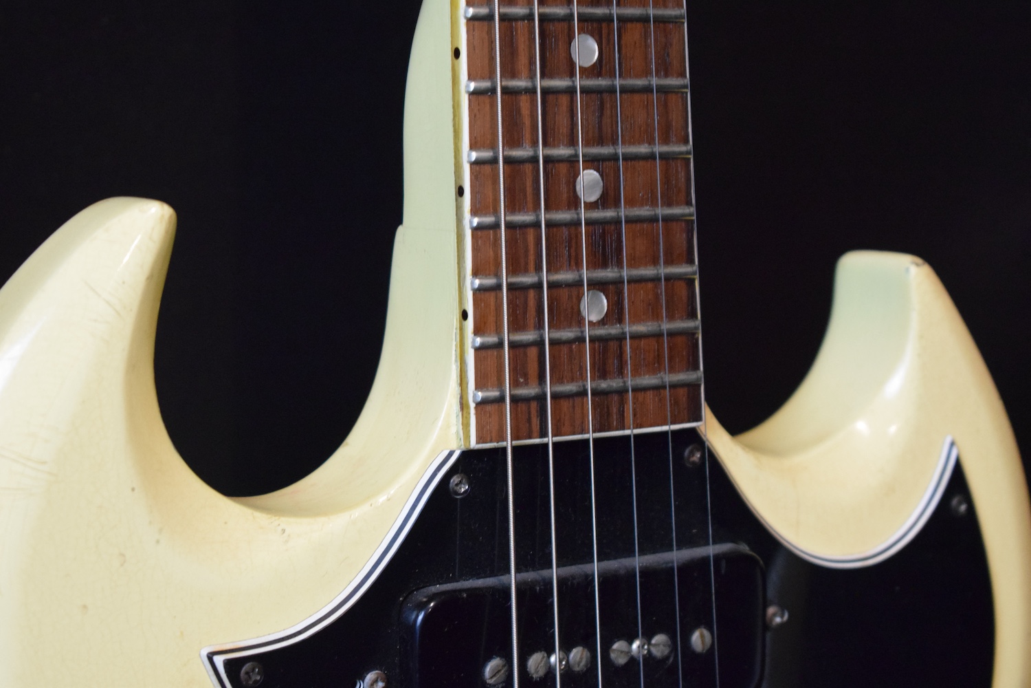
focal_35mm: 82
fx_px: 2363
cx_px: 516
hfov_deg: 24.6
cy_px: 344
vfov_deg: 16.6
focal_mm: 55
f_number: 5.6
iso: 4000
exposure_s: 1/60
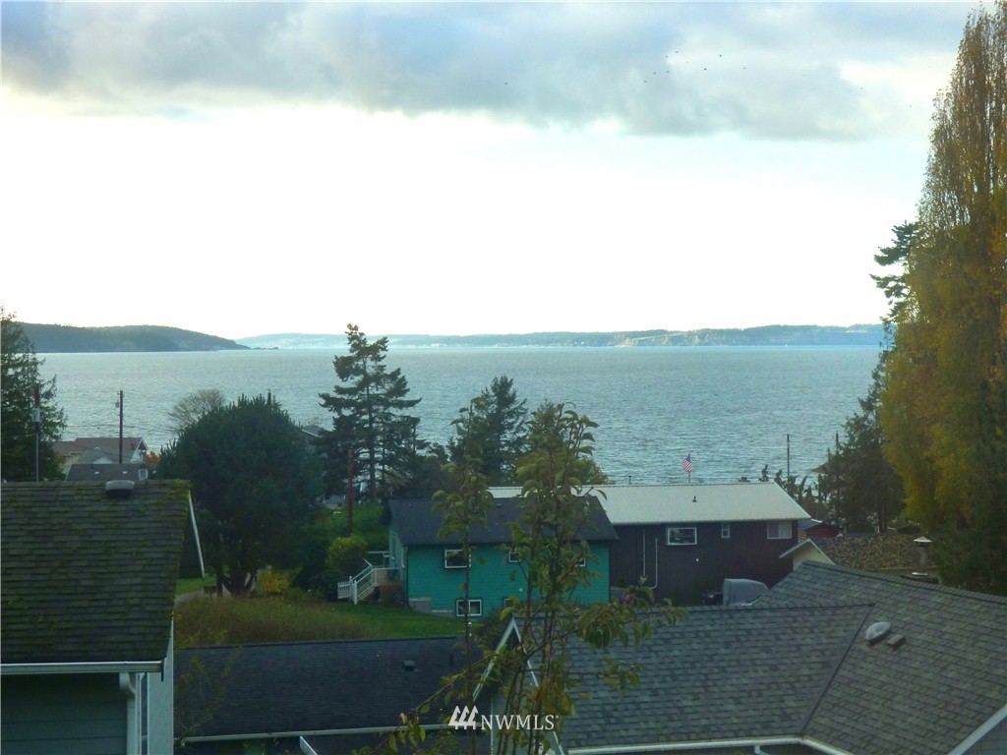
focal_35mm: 73
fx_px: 2124
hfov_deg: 26.7
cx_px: 504
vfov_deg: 20.2
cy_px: 378
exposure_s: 1/640
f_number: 4.3
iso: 200
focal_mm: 12.29
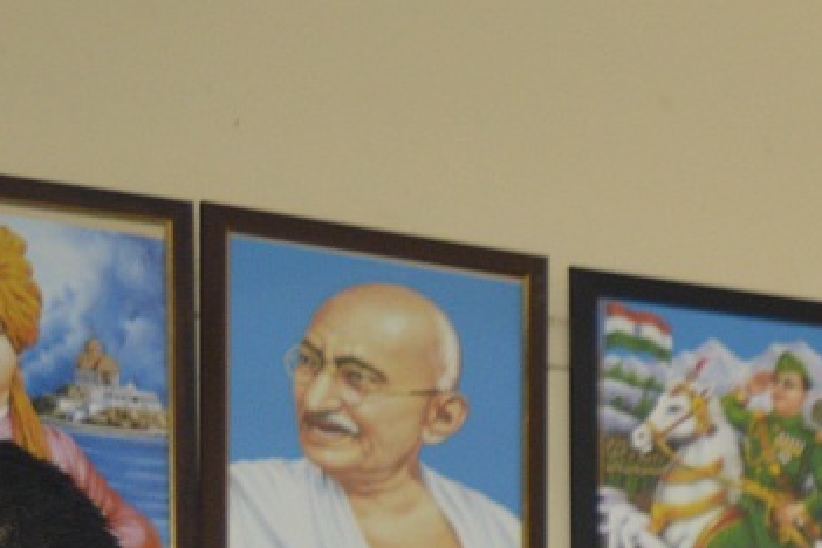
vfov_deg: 7.1
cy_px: 1248
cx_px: 1781
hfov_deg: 10.1
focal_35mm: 185
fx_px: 4224
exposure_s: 1/60
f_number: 4
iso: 500
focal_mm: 24
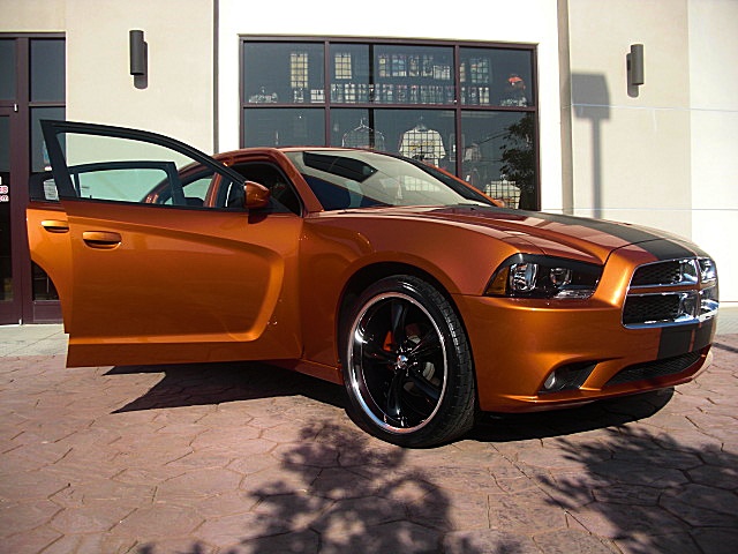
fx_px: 768
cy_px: 277
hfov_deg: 51.4
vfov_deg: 39.7
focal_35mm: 36
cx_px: 369
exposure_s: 1/1000
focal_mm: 6.3
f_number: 2.8
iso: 50
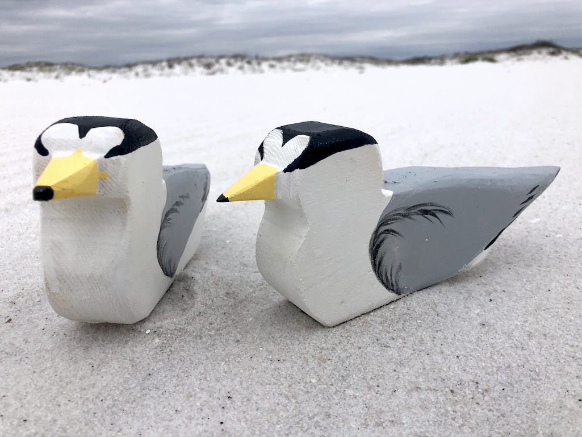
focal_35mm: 28
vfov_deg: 49.8
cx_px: 291
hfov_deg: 63.4
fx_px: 471
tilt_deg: -16.3
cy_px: 218
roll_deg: +3.6
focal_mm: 3.99
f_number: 1.8
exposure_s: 1/2667
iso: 20
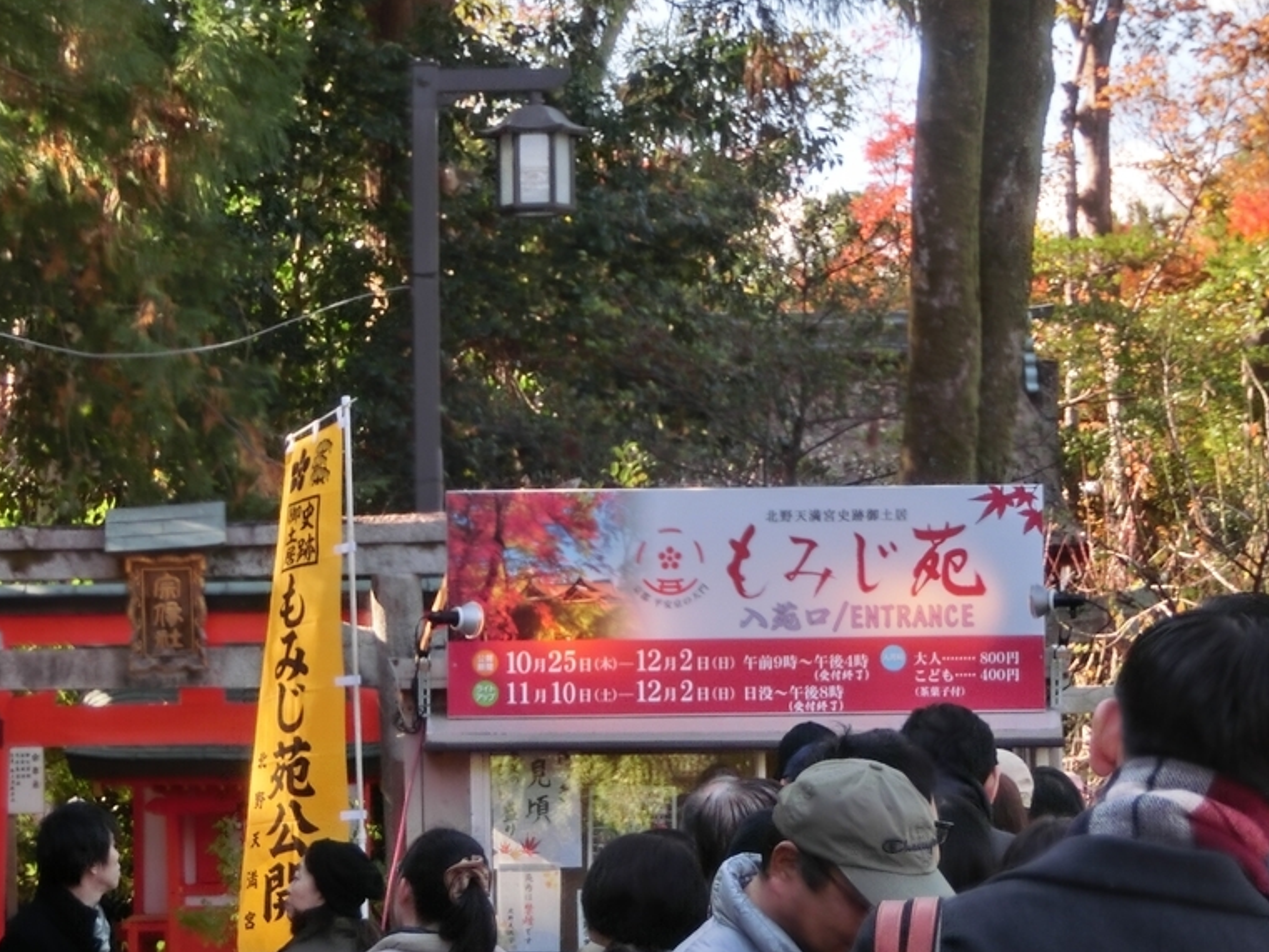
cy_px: 525
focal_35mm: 148
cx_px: 515
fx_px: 5426
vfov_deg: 10.0
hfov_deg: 13.3
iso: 80
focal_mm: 19.54
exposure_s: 1/80
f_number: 5.4
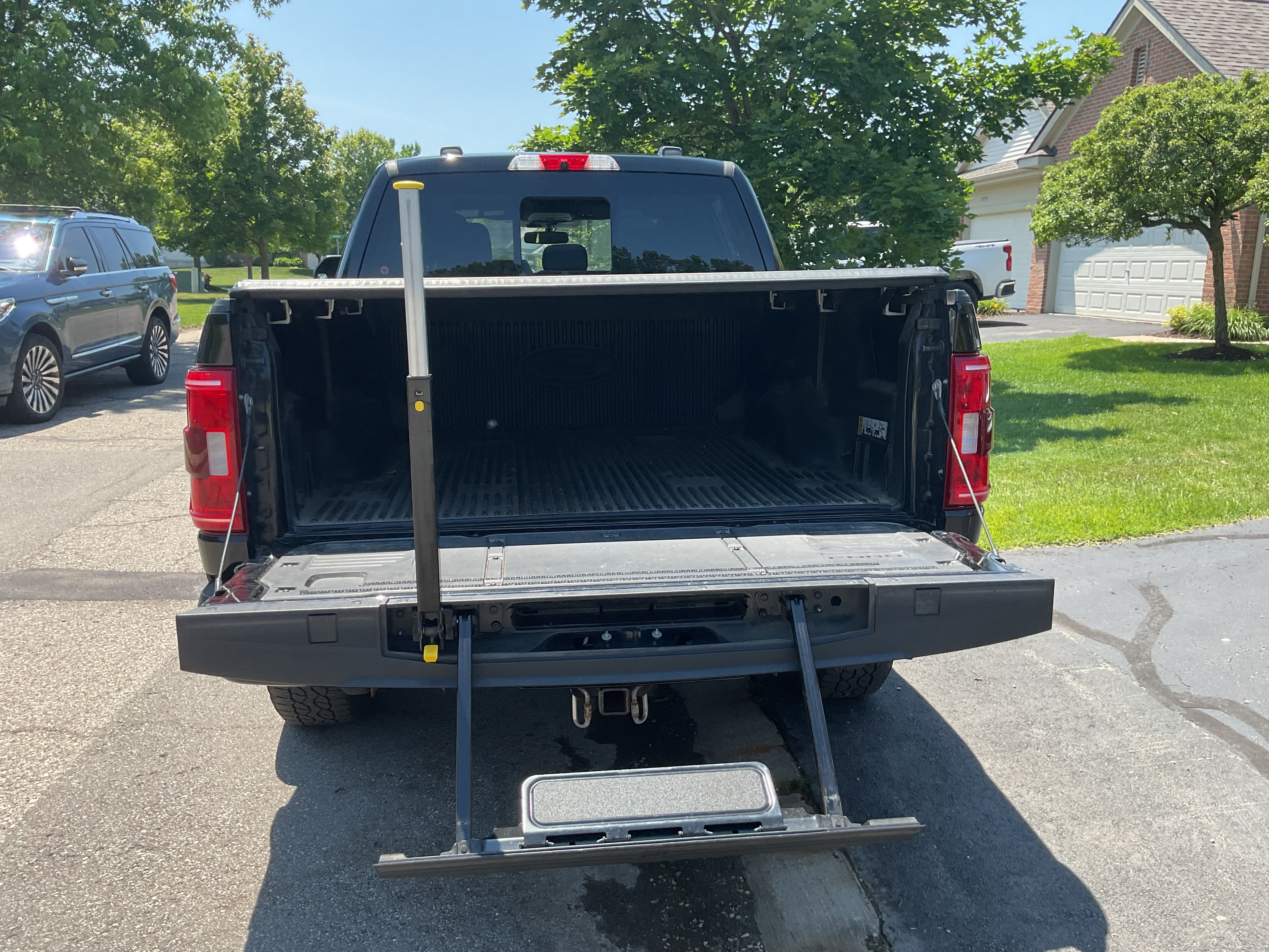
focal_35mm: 29
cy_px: 476
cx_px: 634
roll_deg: -2.6
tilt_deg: -10.3
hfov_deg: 61.7
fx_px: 1063
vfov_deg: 48.2
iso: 16
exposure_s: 1/545
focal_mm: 3
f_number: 1.8
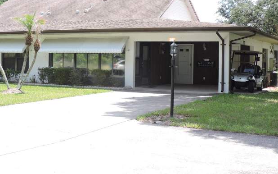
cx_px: 122
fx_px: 447
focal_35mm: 59
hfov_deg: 34.5
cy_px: 52
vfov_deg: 21.9
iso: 100
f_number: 3.4
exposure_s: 1/320
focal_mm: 7.7
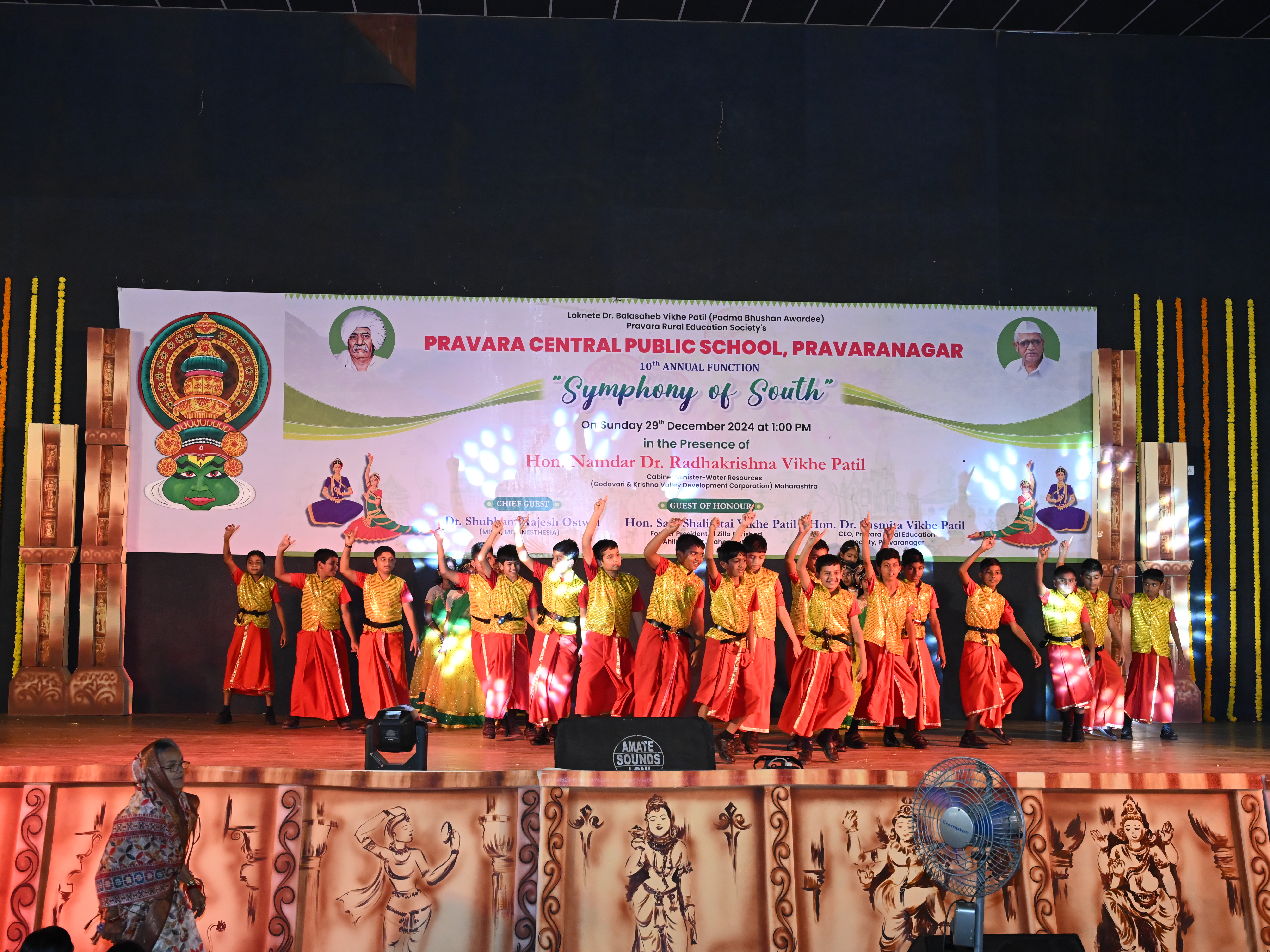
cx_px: 636
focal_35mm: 44
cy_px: 474
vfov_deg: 32.9
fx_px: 1614
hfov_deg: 42.9
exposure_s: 1/125
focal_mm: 40
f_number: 5.6
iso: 4000
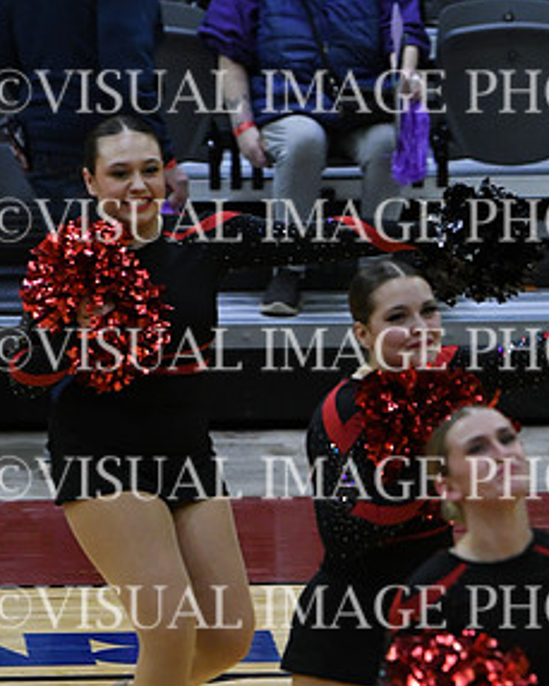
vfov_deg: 4.0
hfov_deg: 3.2
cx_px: 450
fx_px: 9866
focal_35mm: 486
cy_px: 672
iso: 4000
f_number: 4
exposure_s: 1/500
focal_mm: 170
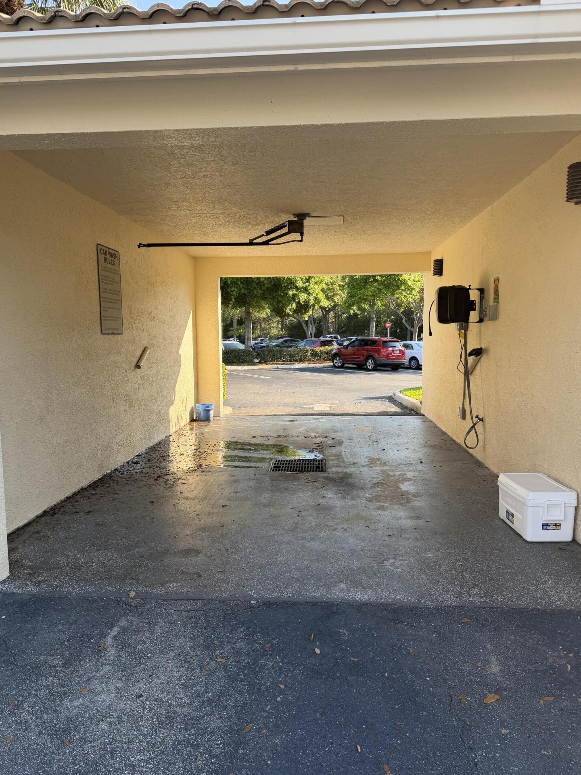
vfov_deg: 69.4
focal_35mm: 25
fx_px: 559
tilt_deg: -5.7
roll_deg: -0.4
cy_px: 391
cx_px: 288
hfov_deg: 54.9
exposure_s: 1/750
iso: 80
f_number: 1.78
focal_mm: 6.76
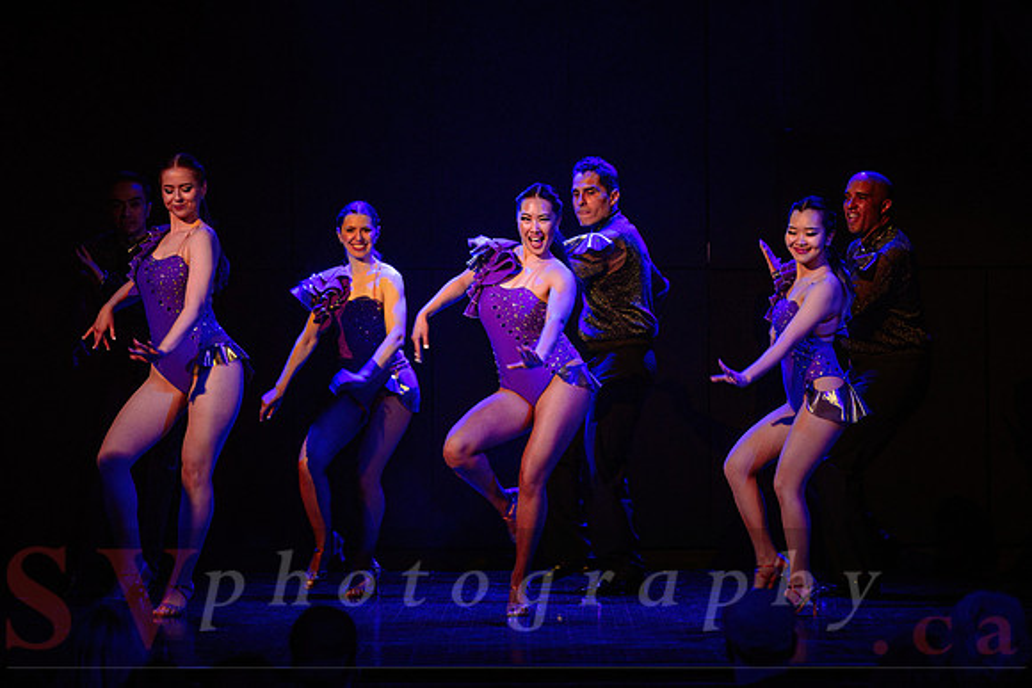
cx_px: 540
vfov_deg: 9.4
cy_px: 317
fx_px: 4191
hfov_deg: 14.0
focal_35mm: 146
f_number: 2.8
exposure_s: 1/200
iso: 1600
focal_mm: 122
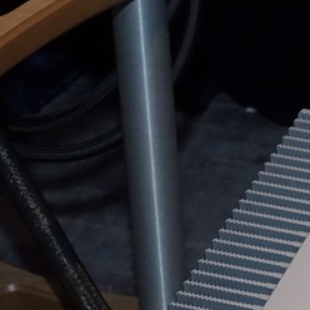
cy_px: 305
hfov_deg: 8.6
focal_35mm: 197
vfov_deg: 8.8
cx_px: 499
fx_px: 1996
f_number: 4
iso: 1600
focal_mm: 23.32
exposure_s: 1/125
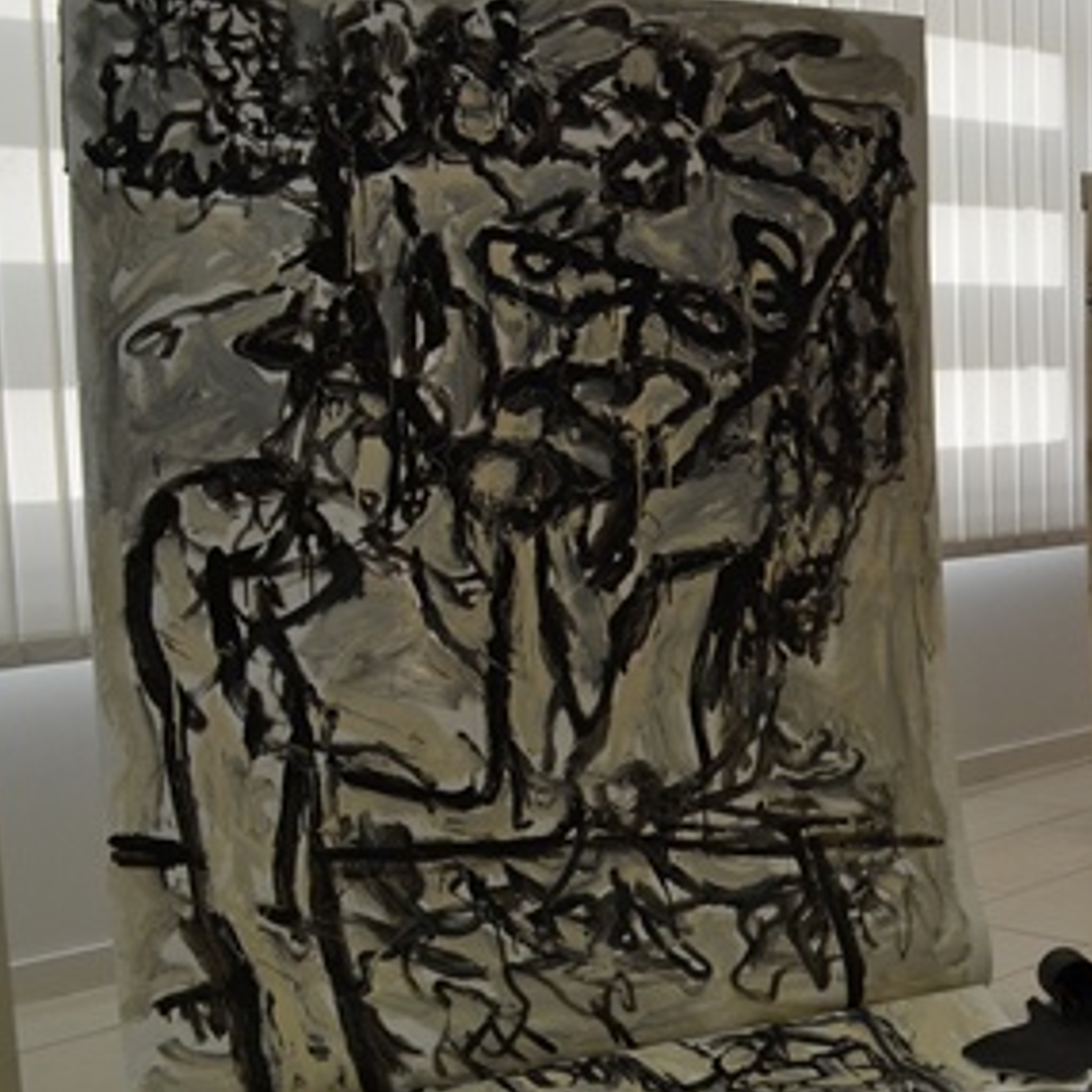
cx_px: 1191
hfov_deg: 27.6
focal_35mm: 57
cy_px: 588
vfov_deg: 30.0
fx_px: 2034
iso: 400
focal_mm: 20
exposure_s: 1/40
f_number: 9
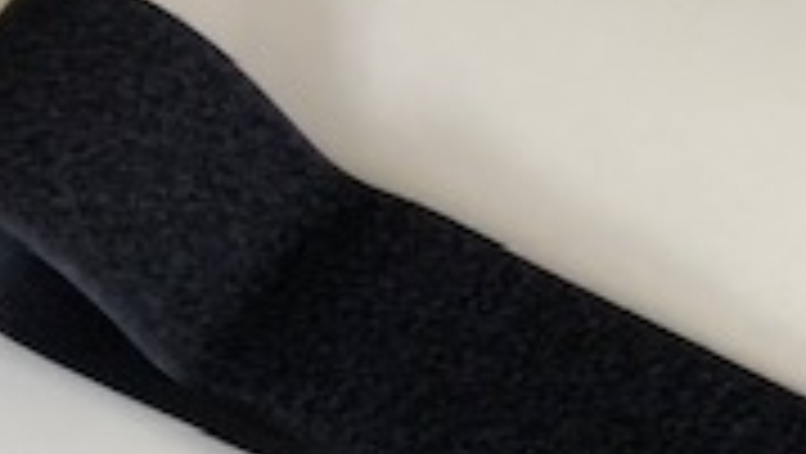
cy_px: 796
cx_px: 1279
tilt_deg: -67.1
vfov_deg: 10.5
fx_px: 2331
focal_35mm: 109
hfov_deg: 17.3
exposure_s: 1/17
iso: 40
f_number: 1.8
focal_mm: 3.99
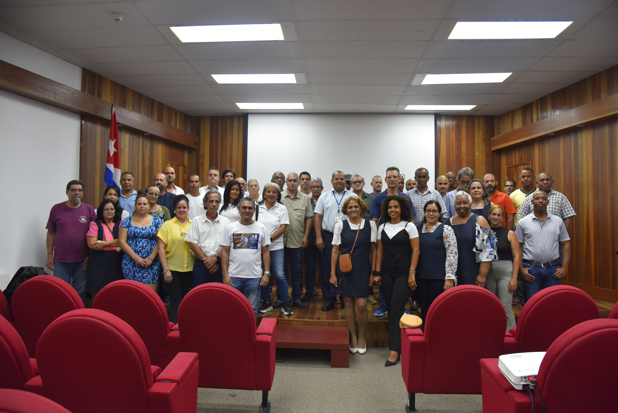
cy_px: 206
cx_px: 309
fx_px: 412
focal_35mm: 24
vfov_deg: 53.2
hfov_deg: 73.7
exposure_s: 1/100
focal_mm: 24
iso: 1250
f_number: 5
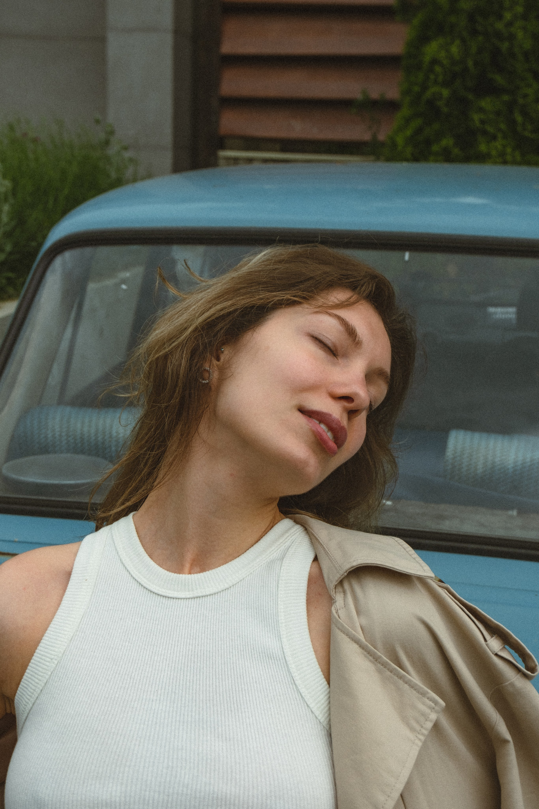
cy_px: 404
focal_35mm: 51
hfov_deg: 26.5
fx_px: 1145
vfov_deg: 38.9
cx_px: 270
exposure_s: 1/125
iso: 400
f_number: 7.1
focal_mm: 34.3
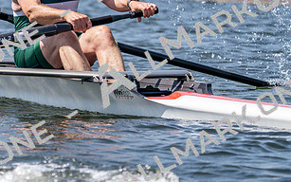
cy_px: 18
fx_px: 3054
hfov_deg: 5.4
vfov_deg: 3.4
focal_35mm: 385
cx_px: 17
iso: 250
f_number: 5.6
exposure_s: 1/2000
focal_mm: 200
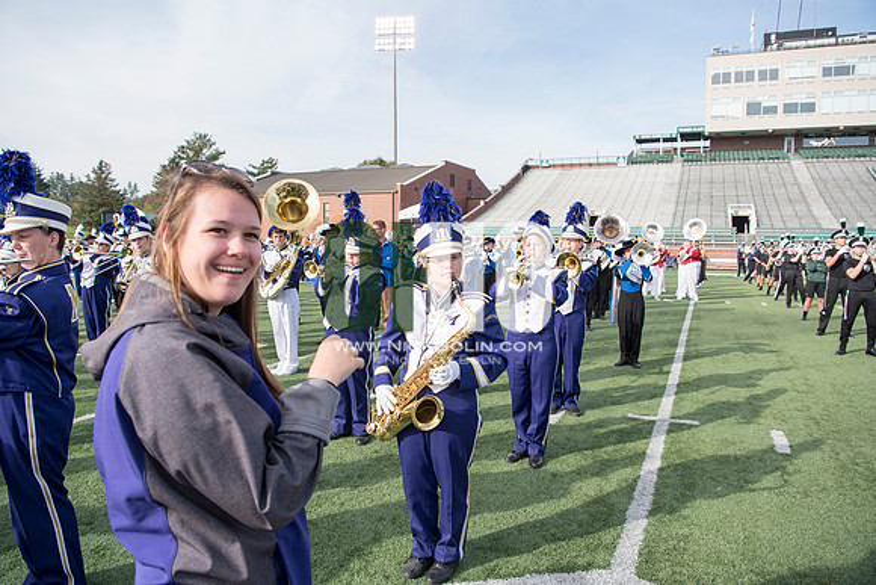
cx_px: 438
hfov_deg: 73.7
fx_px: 584
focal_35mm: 24
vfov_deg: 53.2
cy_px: 292
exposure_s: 1/800
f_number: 5
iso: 250
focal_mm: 24
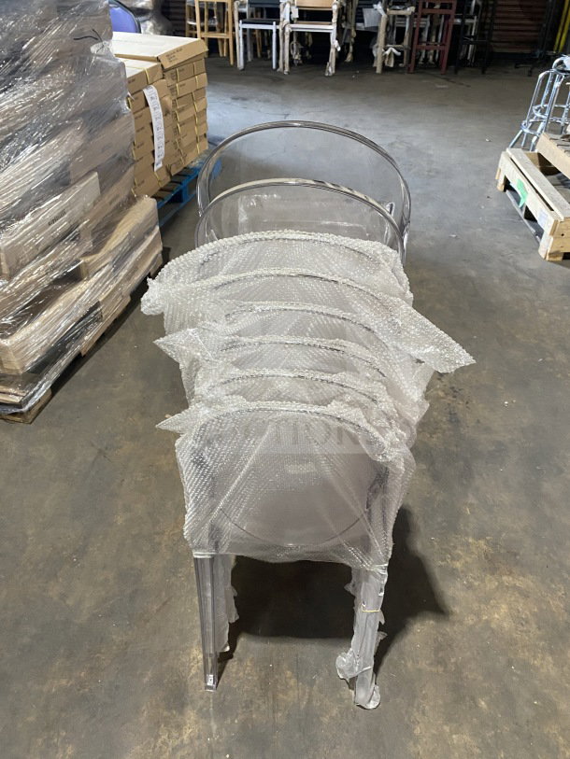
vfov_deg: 67.3
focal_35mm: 26
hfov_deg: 53.1
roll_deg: -1.4
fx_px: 571
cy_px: 380
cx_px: 285
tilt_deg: -38.5
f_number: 1.8
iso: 500
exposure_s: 1/60
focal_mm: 4.25
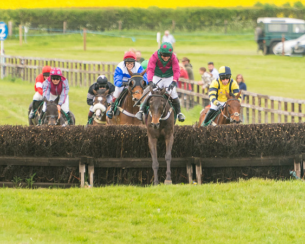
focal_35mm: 810
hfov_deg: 2.4
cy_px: 77
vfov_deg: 1.9
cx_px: 128
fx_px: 7311
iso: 800
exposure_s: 1/1250
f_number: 4
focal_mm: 260
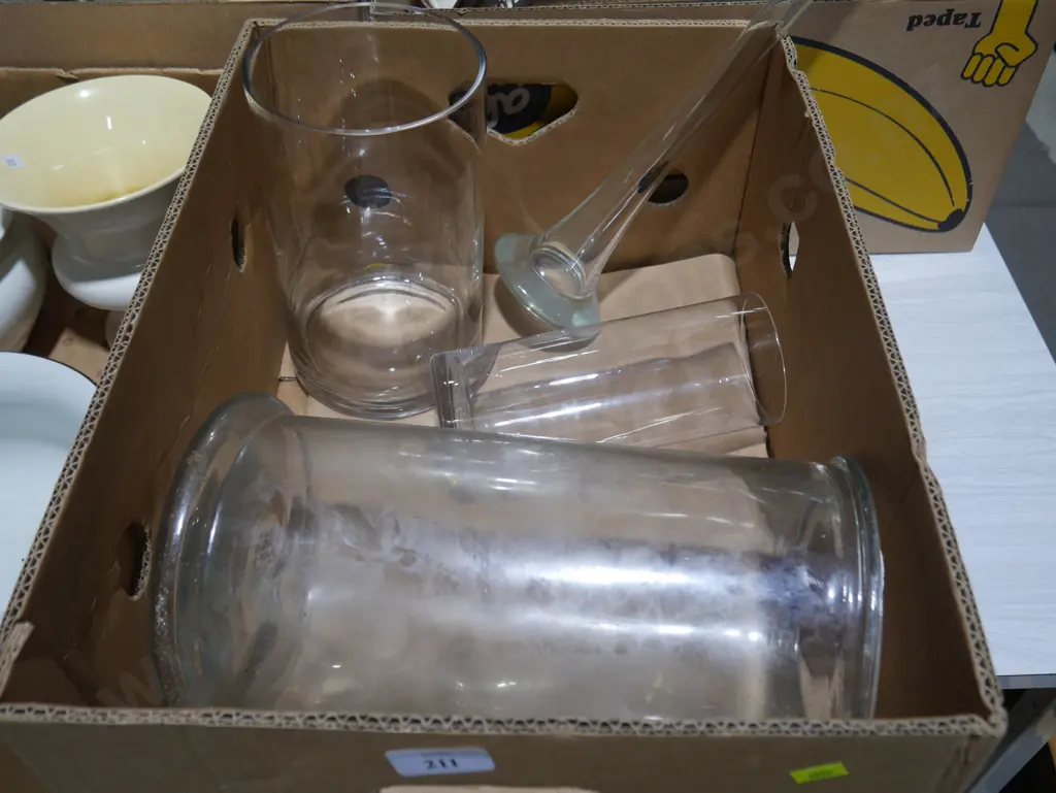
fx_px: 977
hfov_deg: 56.8
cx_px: 528
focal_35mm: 32
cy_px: 396
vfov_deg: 44.2
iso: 200
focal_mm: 16
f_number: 3.6
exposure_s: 1/100
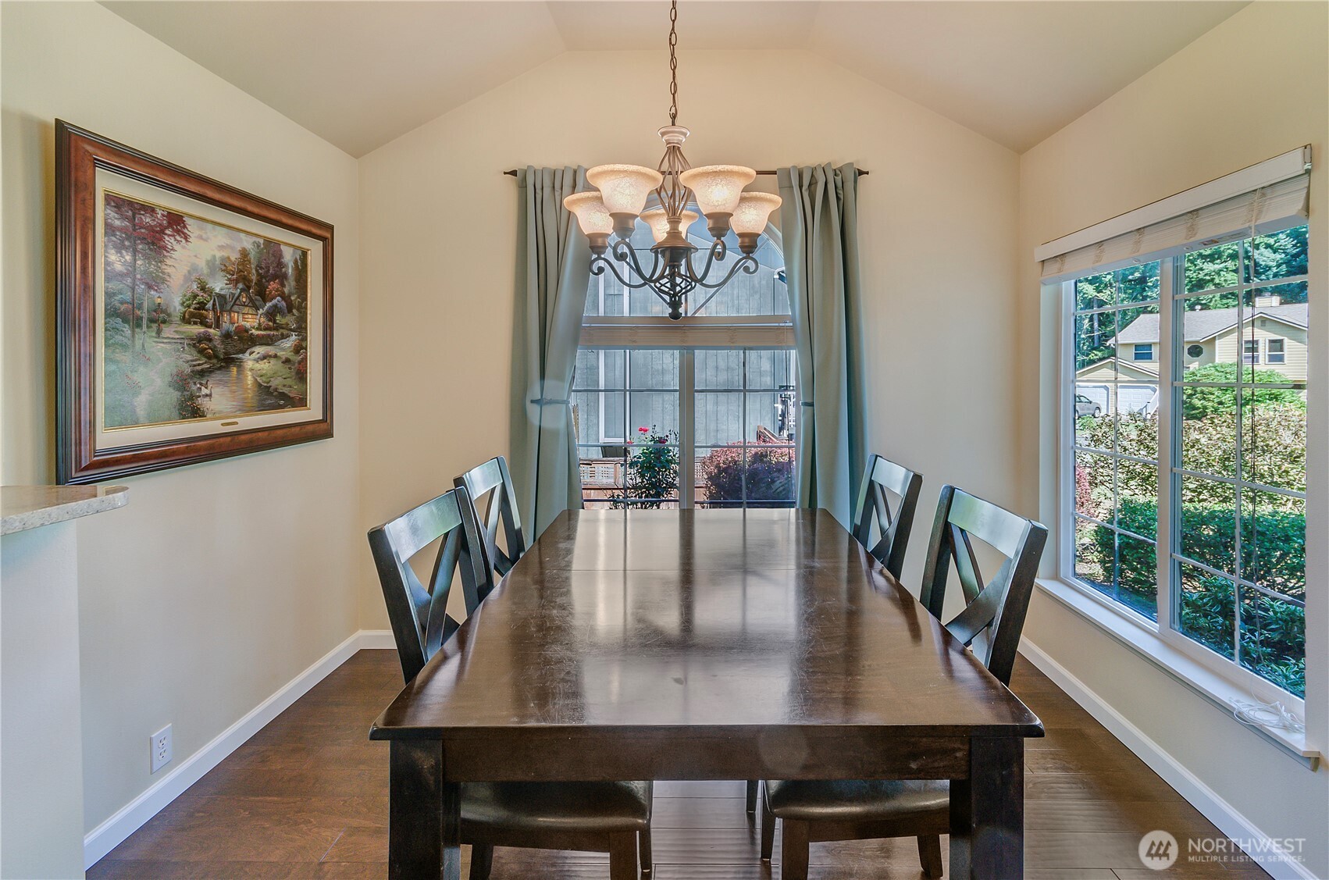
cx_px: 664
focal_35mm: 15
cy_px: 440
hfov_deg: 100.5
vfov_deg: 77.1
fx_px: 553
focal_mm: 10
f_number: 7.1
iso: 160
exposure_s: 1/20
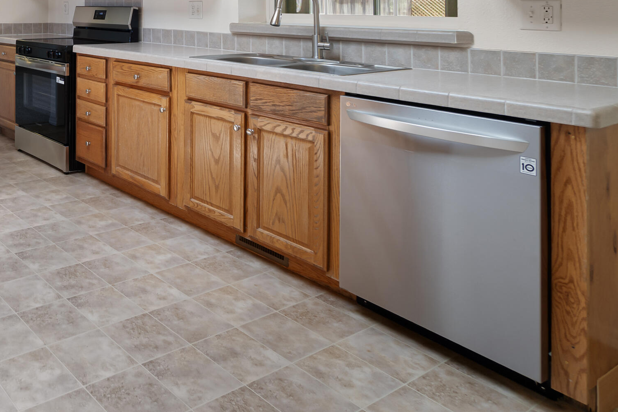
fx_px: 515
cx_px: 17
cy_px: 5
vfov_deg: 38.9
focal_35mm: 30
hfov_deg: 51.3
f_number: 5.6
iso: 100
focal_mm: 10
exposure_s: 1/3
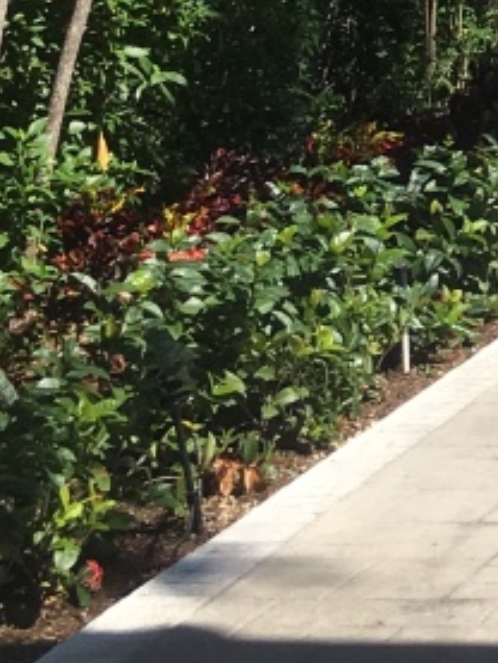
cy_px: -478
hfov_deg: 9.5
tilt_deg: +7.8
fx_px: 2741
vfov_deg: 12.7
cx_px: 1068
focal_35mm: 143
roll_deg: +1.7
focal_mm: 4.15
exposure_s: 1/1538
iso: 25
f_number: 2.2
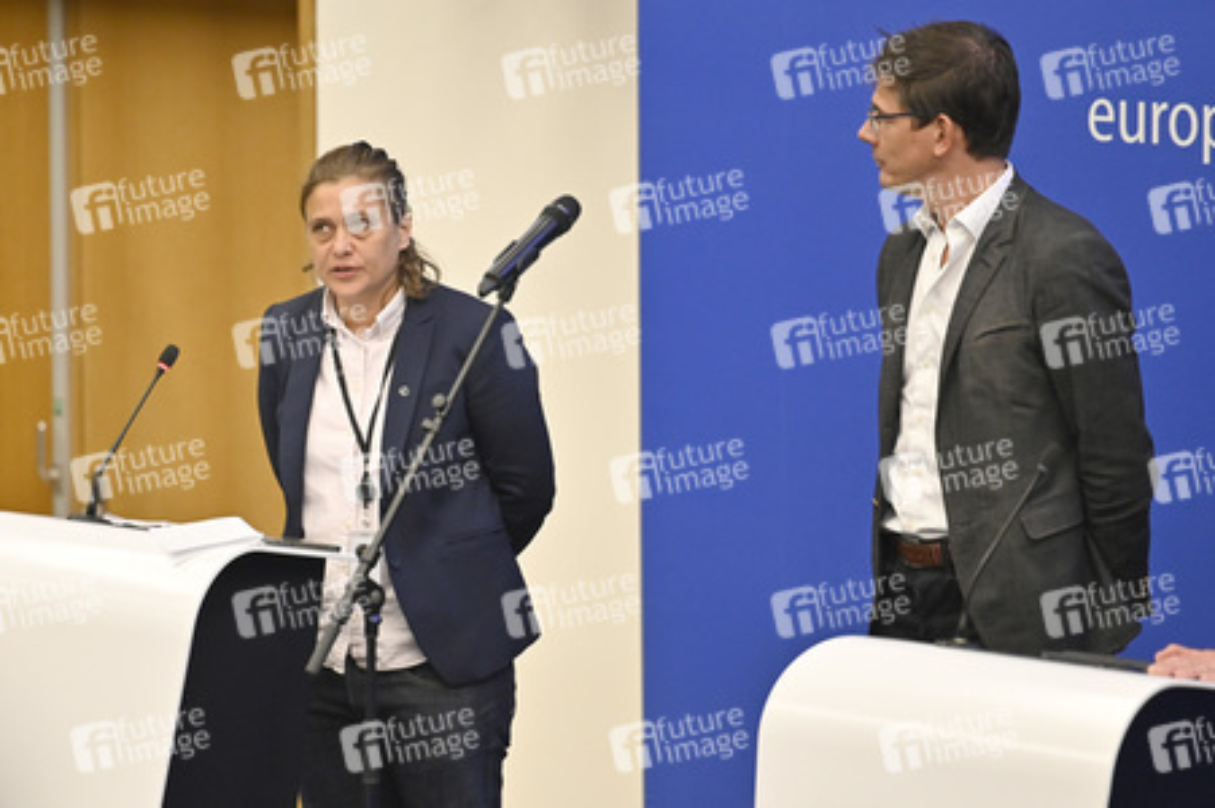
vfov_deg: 6.9
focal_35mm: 200
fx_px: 6745
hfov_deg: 10.3
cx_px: 608
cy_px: 404
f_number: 2.8
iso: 2000
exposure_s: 1/320
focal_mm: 200
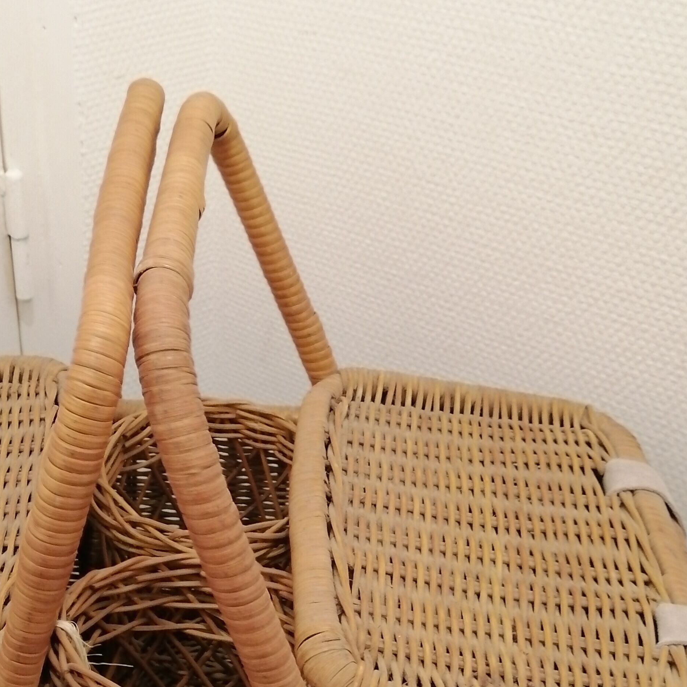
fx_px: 1280
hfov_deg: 29.6
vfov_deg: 29.6
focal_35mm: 57
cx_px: 179
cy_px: 508
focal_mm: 3.96
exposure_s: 1/33.3
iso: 400
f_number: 1.8
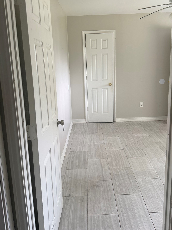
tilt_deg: -7.6
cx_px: 93
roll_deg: +2.1
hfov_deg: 44.1
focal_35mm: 32
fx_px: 212
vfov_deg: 56.8
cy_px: 107
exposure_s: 1/86
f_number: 1.78
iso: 200
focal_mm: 6.76
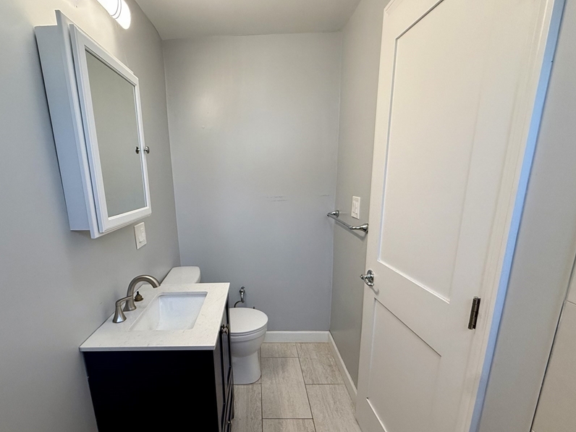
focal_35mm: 18
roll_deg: +1.9
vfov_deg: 71.0
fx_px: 300
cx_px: 249
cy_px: 253
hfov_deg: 87.2
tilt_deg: -14.3
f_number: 2.2
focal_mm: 2.22
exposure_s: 1/120
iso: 125
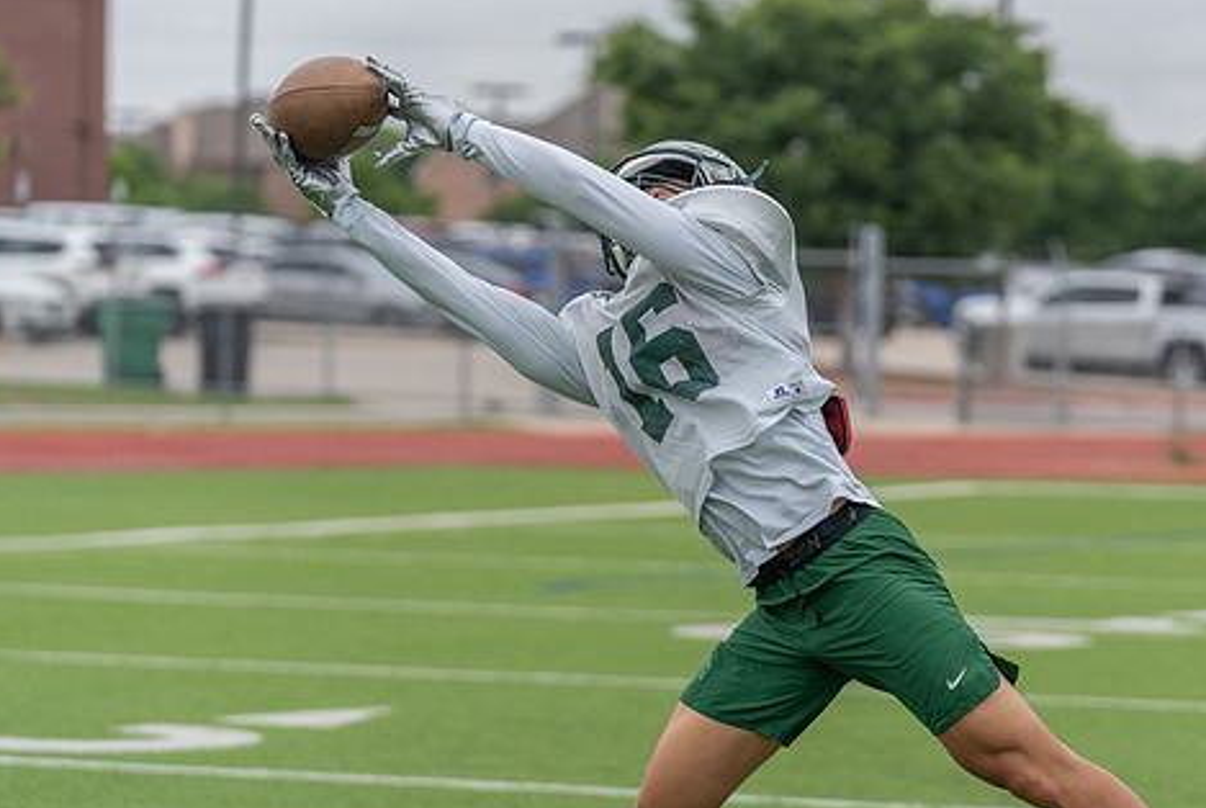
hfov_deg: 11.5
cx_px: 768
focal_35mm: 179
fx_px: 6004
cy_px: 396
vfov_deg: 7.7
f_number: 3.5
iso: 200
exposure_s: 1/1250
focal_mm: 130
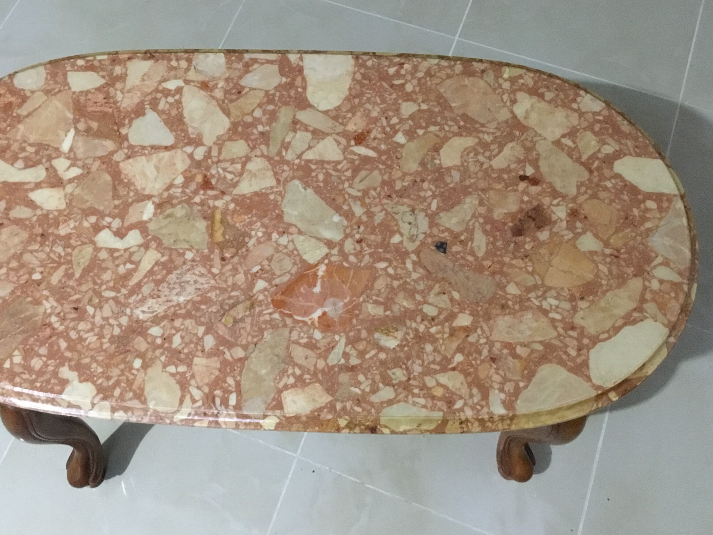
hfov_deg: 48.8
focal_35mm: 38
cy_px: 239
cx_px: 298
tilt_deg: -66.9
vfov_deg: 37.7
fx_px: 783
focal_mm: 3.3
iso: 400
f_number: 2.4
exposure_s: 1/17
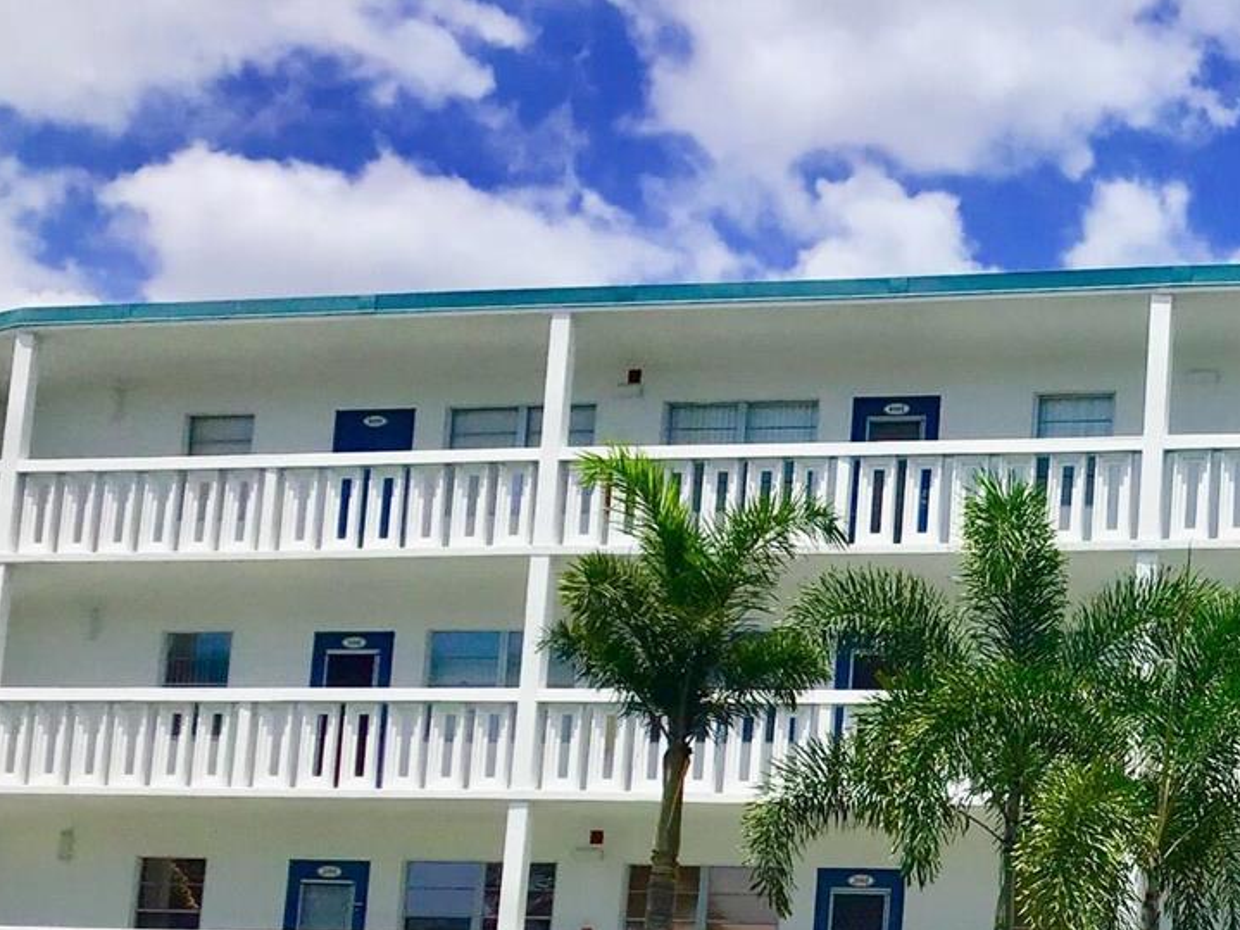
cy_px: 923
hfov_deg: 26.0
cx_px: 1362
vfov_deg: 20.6
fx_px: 2471
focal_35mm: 69
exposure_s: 1/2632
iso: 25
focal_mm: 3.3
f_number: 2.4
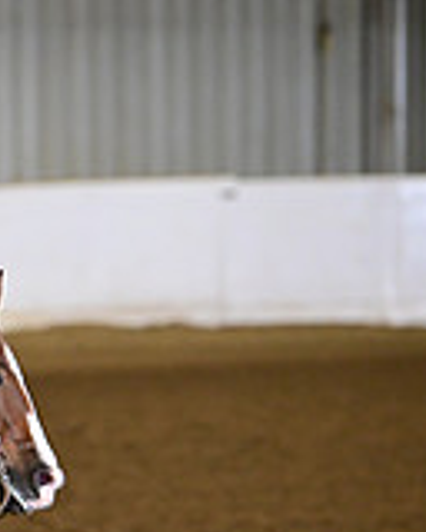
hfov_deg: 2.3
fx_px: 10748
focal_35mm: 682
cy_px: 427
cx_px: -449
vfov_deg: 2.8
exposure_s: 1/200
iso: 2500
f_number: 4
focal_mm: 200
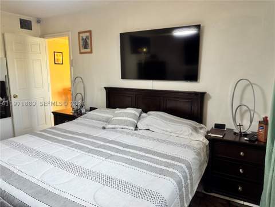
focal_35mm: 24
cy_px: 104
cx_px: 138
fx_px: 191
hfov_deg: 71.6
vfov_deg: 56.8
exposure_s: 1/120
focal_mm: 6.76
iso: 200
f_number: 1.78
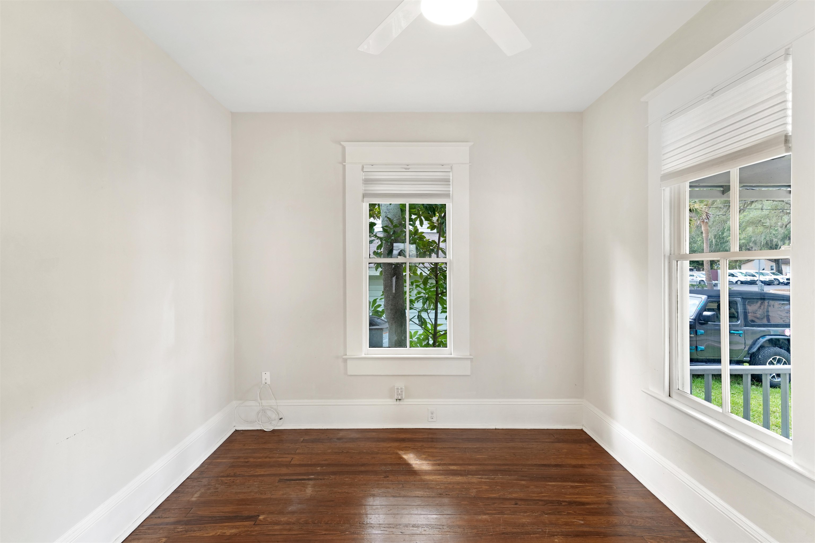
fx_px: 385
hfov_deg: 93.3
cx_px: 408
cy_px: 272
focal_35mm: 17
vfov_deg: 70.4
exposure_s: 1/8
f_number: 8
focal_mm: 17
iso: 400
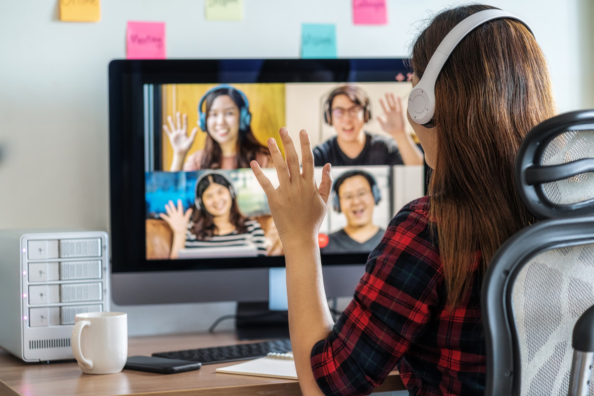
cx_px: 297
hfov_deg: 23.9
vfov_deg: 16.1
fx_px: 1402
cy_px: 198
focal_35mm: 85
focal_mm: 85
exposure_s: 1/100
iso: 1000
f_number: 3.2
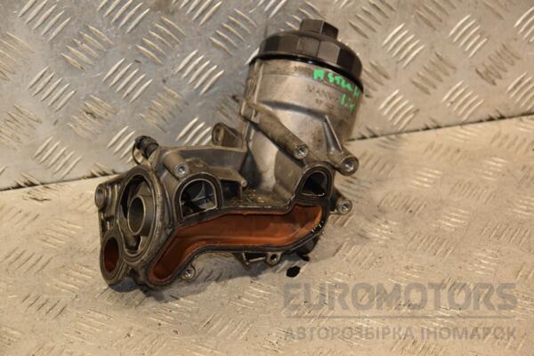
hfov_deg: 20.6
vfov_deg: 13.8
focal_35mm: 99
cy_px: 178
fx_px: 1468
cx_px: 267
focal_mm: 66
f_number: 5.3
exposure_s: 1/125
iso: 800
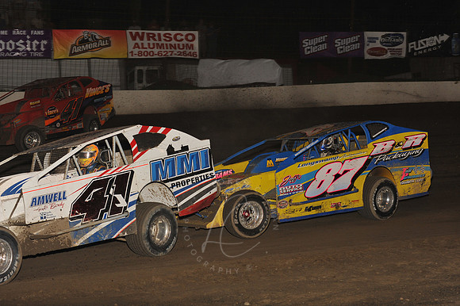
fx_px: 1022
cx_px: 230
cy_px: 153
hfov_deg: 25.4
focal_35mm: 80
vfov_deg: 17.0
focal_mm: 80
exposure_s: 1/320
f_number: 7.1
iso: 800
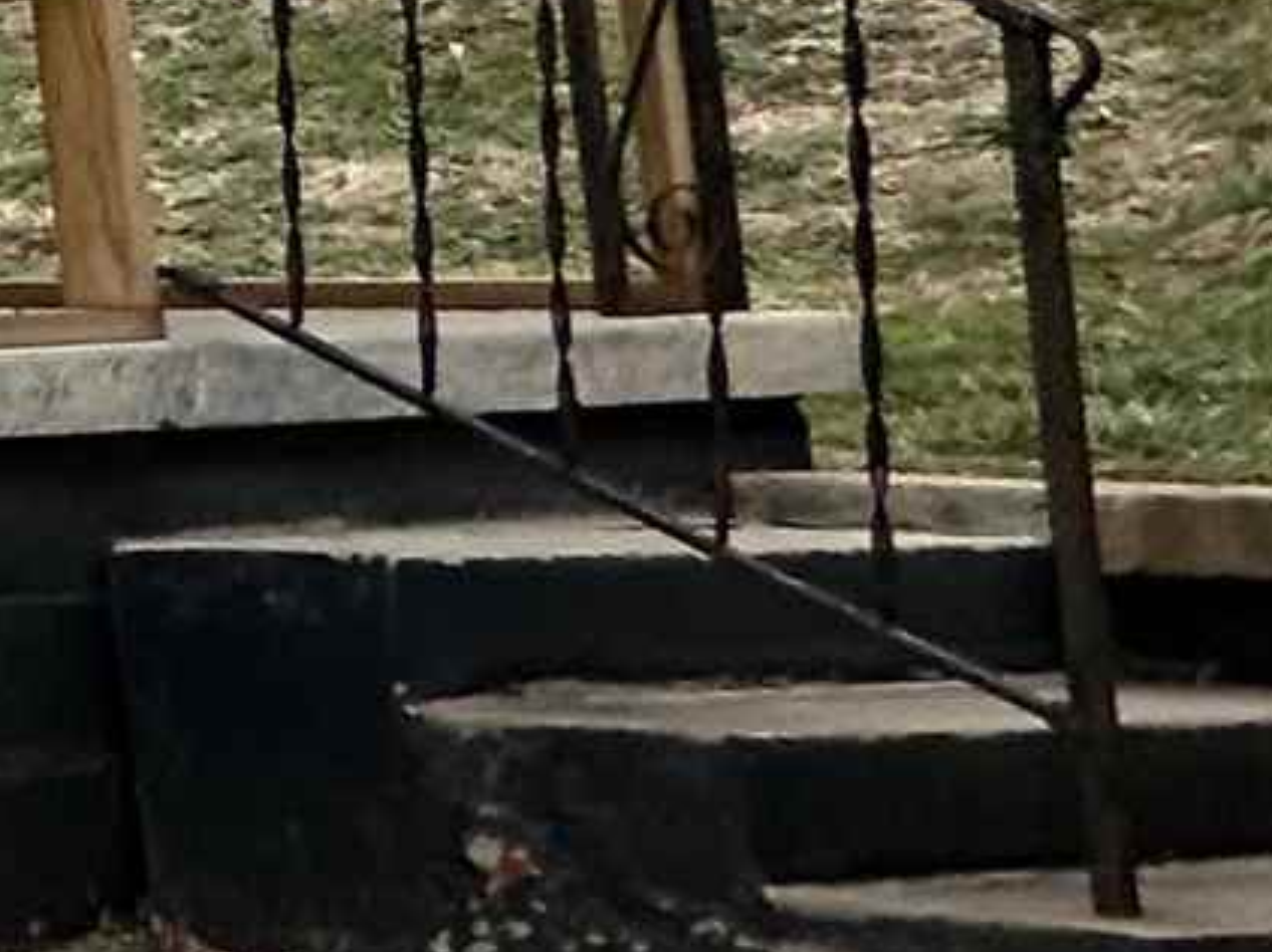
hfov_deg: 9.7
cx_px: -3144
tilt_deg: +9.1
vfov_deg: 14.2
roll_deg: -1.0
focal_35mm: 102
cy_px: -90
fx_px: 3746
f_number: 2.2
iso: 40
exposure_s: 1/581
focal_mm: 2.22
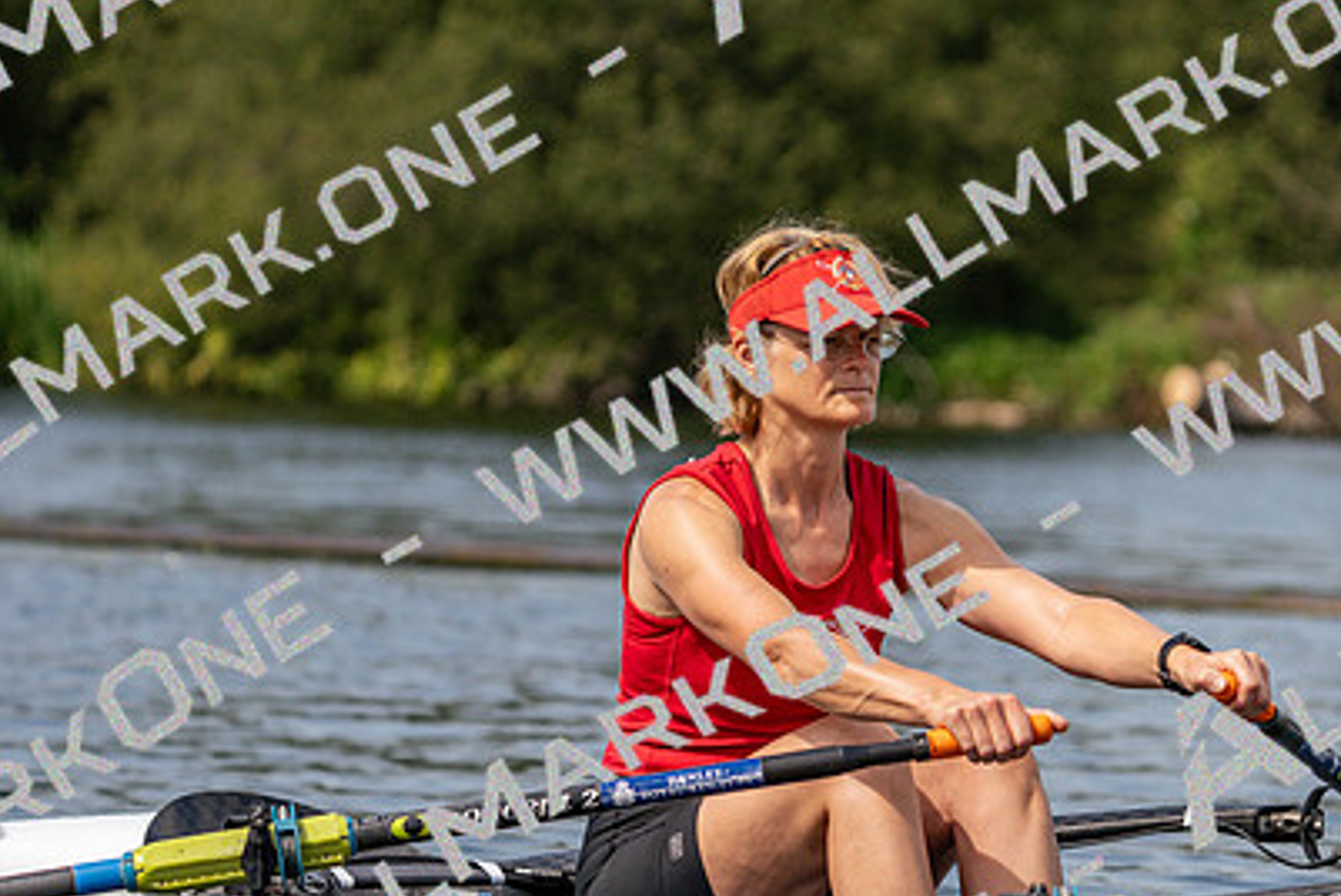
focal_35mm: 289
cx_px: 890
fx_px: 10773
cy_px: 533
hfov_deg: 7.1
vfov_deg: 4.8
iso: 250
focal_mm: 200
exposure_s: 1/1600
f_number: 5.6
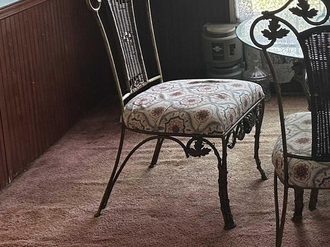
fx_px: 686
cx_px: 338
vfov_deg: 20.0
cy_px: 25
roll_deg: +1.1
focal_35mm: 72
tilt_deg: -12.6
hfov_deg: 25.6
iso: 125
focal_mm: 5.7
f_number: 1.5
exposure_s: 1/120
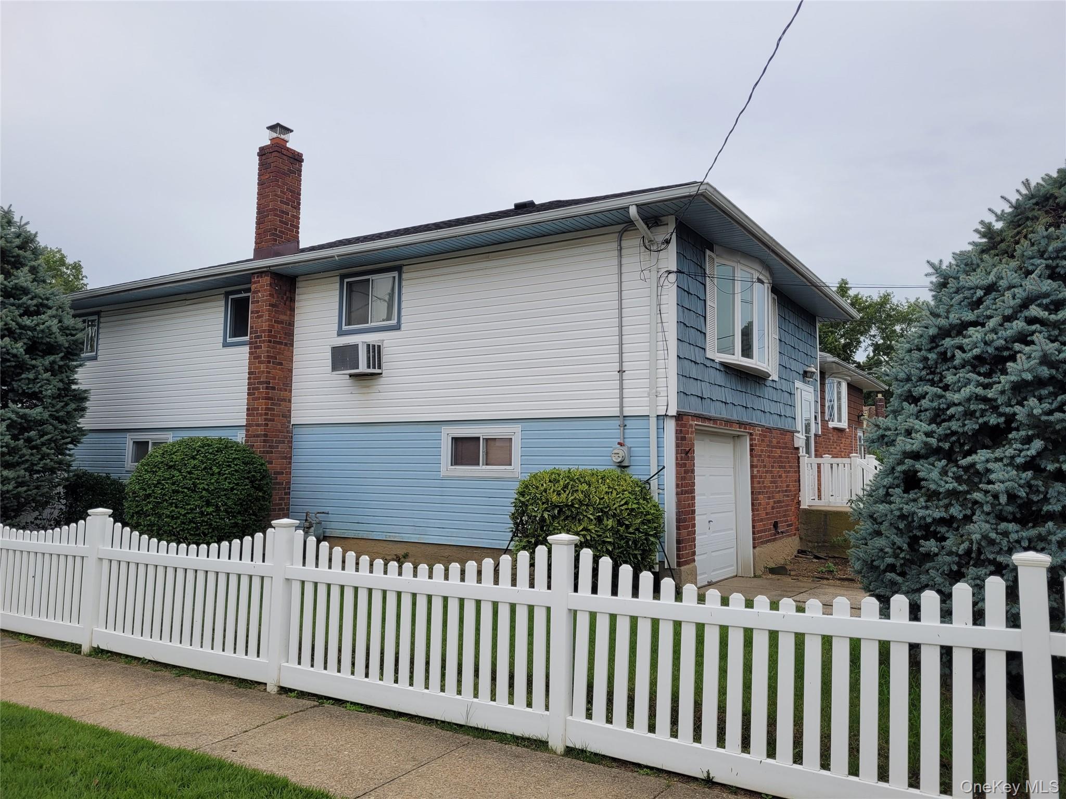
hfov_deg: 67.3
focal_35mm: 26
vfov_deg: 53.1
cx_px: 533
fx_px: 801
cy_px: 400
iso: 40
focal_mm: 5.4
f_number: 1.8
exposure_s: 1/1414
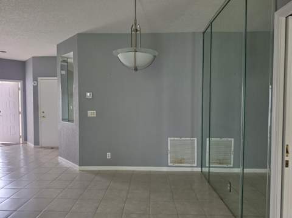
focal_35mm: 23
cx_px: 146
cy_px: 109
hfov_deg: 74.0
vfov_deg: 58.8
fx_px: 194
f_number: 1.4
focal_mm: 6.5
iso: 160
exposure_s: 1/120
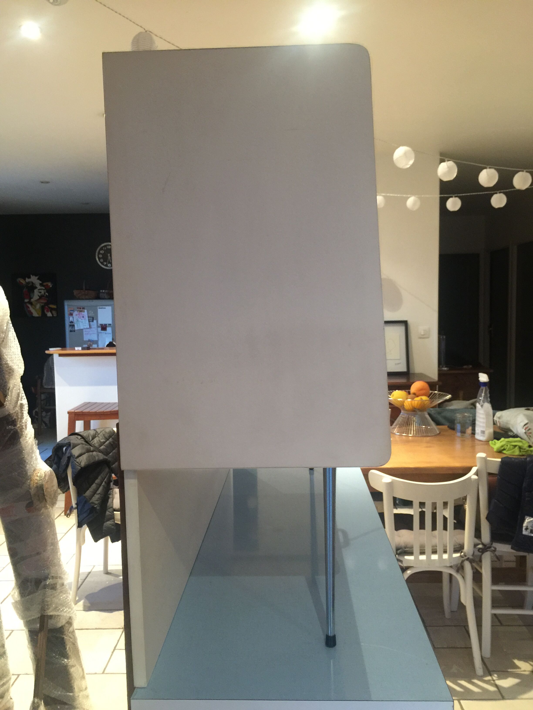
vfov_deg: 61.7
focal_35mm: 29
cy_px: 355
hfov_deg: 48.2
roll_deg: +0.1
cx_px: 266
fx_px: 595
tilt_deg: -3.5
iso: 100
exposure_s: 1/10
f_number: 2.2
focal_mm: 4.15
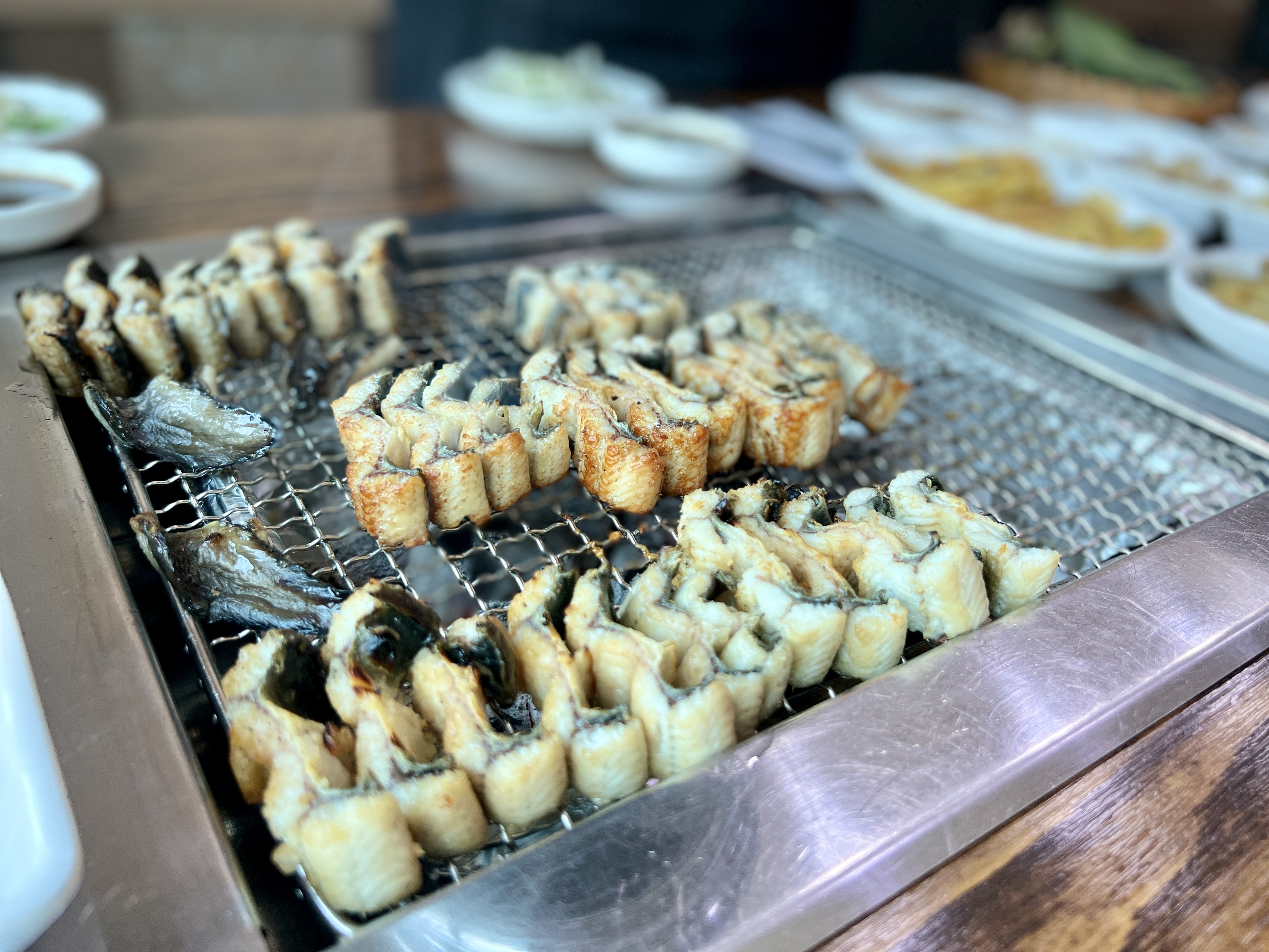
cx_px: 634
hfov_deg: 67.3
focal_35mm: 26
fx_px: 953
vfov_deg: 53.1
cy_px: 476
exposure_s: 1/120
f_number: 1.5
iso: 80
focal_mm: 5.7
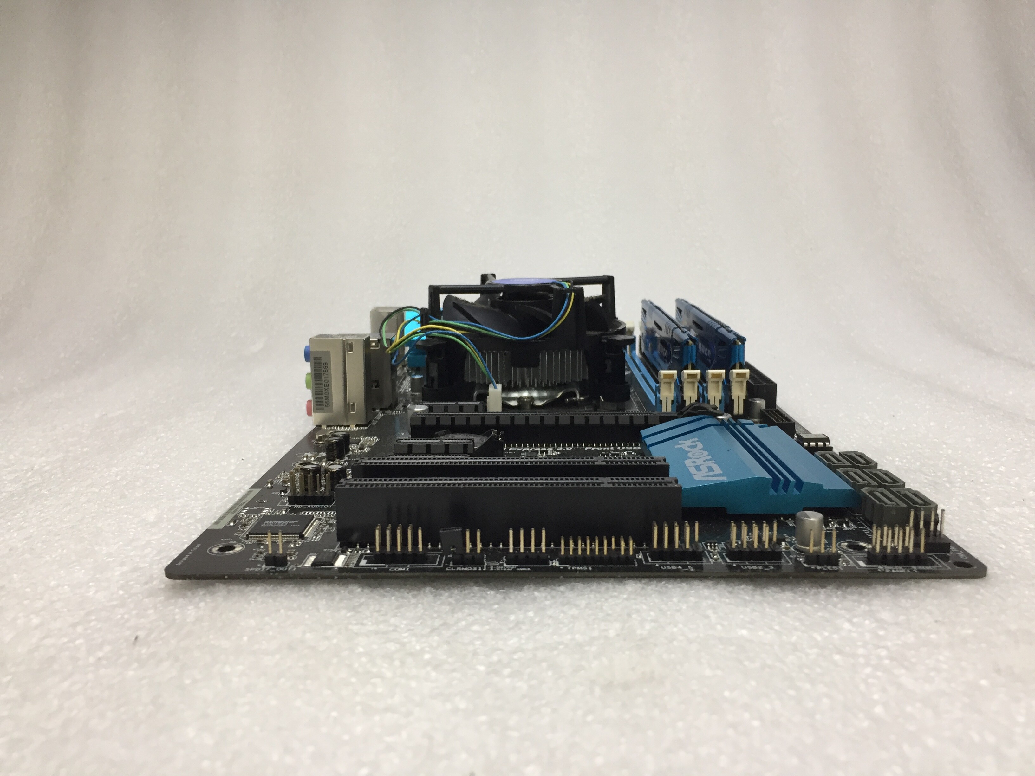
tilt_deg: -8.2
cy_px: 388
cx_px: 518
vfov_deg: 48.2
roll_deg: +0.6
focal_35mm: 29
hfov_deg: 61.7
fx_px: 867
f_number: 2.2
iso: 32
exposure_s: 1/30
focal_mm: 4.15
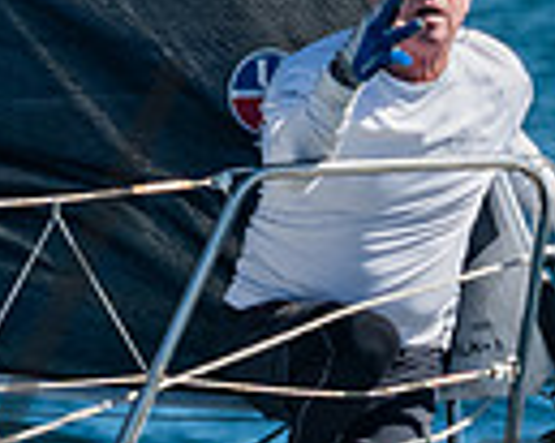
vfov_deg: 0.8
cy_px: 25
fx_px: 31612
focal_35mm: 1926
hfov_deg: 1.0
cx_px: 402
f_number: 10
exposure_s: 1/400
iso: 400
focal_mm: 200
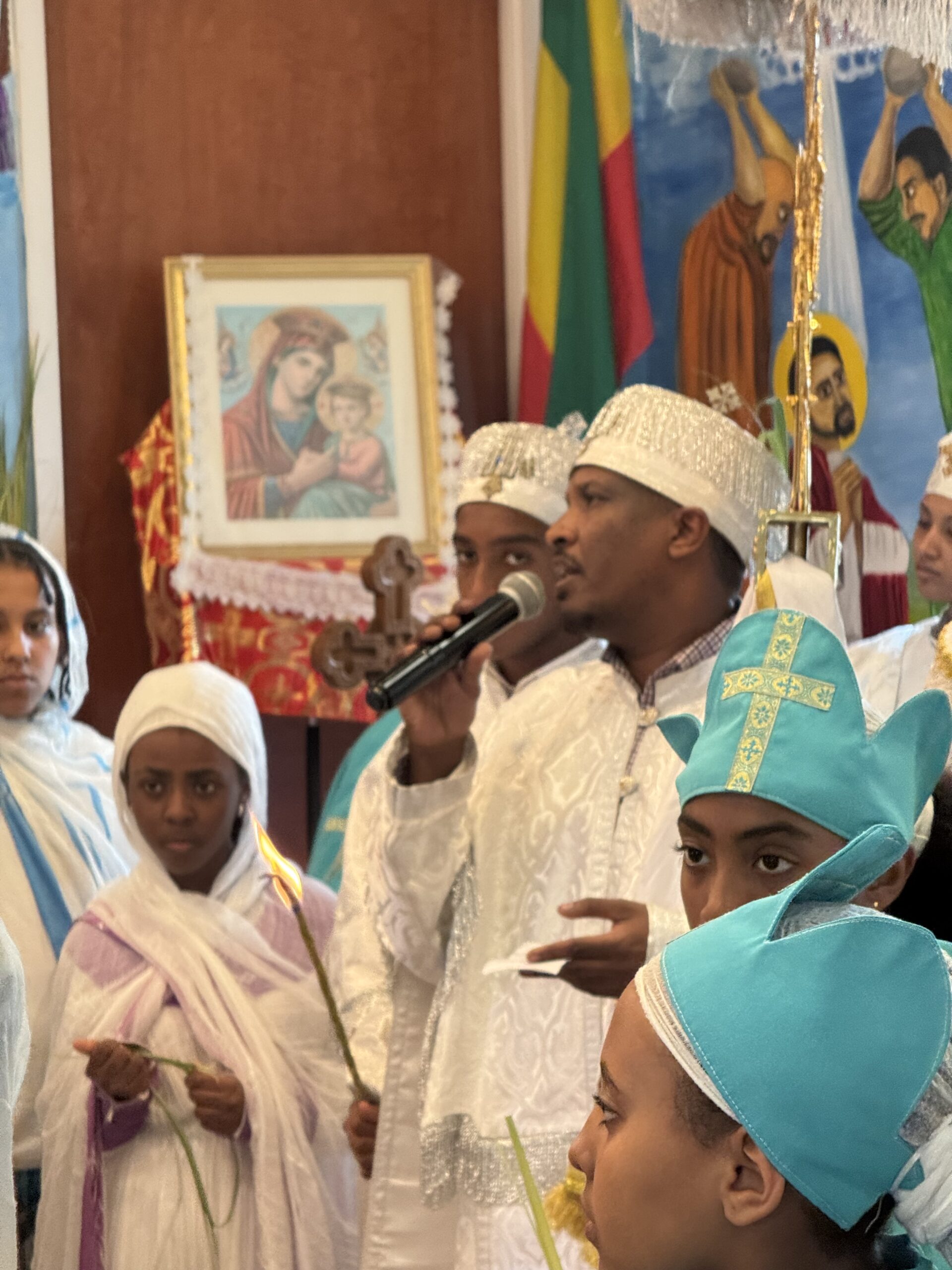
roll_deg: +2.0
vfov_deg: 16.4
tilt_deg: -3.0
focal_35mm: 120
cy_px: 635
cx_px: 476
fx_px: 4400
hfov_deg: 12.3
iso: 400
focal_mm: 15.66
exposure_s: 1/60
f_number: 2.8
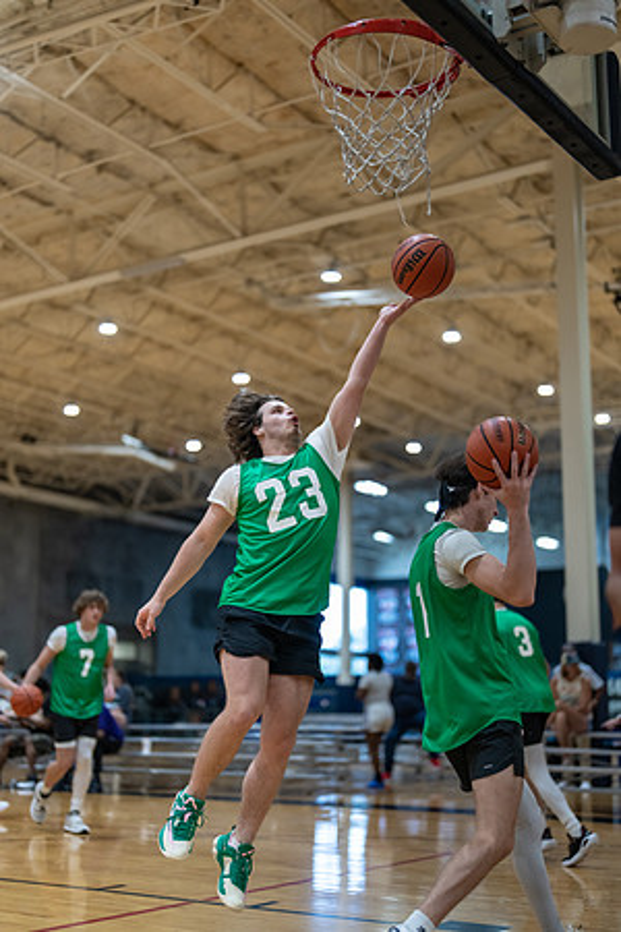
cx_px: 310
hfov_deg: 27.0
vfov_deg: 39.6
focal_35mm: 50
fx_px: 1294
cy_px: 466
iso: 1600
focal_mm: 50
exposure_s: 1/1000
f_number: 1.2
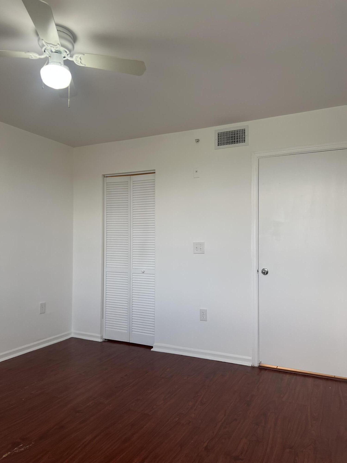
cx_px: 174
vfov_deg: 67.3
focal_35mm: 26
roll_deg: -0.3
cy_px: 232
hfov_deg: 53.1
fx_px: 348
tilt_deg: +2.0
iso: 80
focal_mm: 5.7
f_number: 1.5
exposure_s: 1/120
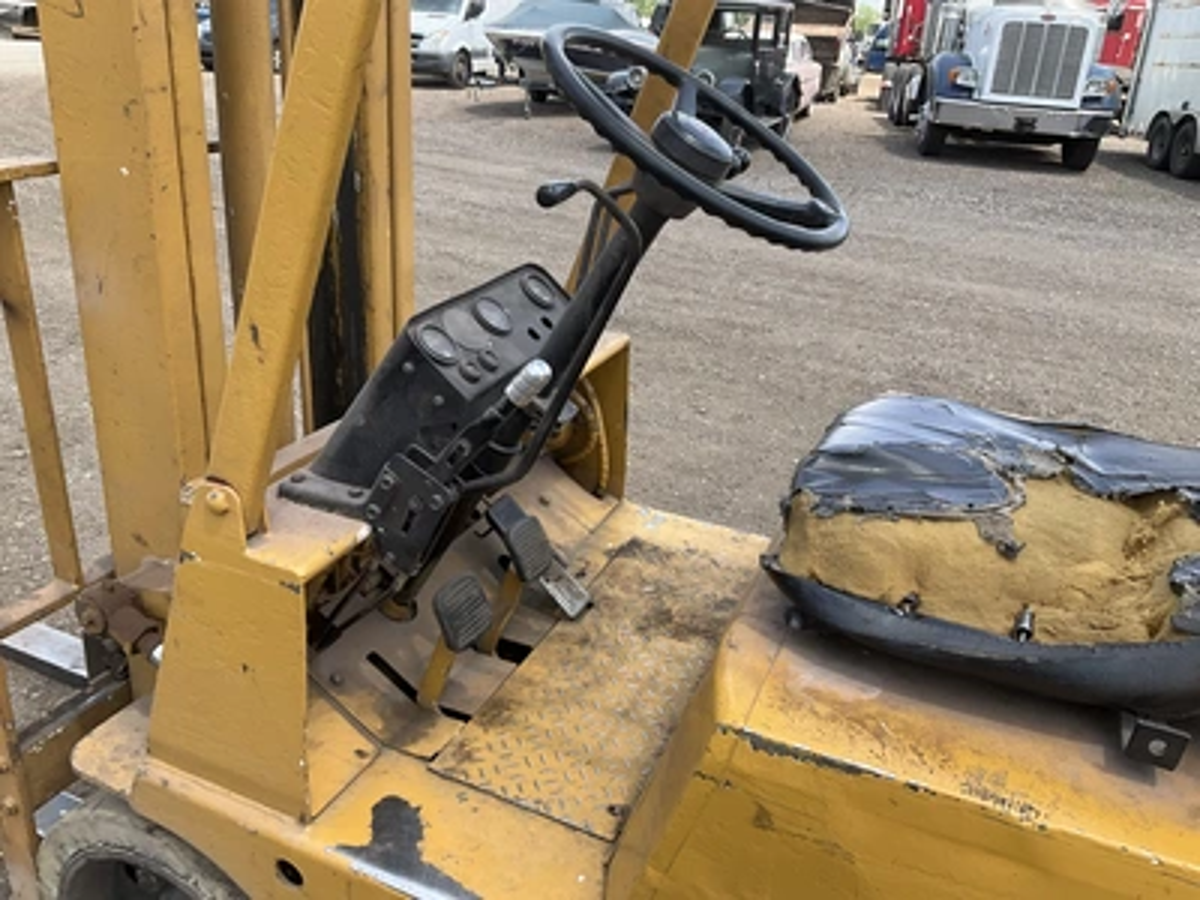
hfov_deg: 61.7
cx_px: 600
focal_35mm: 29
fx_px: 1005
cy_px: 450
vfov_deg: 48.2
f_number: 1.8
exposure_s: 1/486
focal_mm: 3
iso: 25
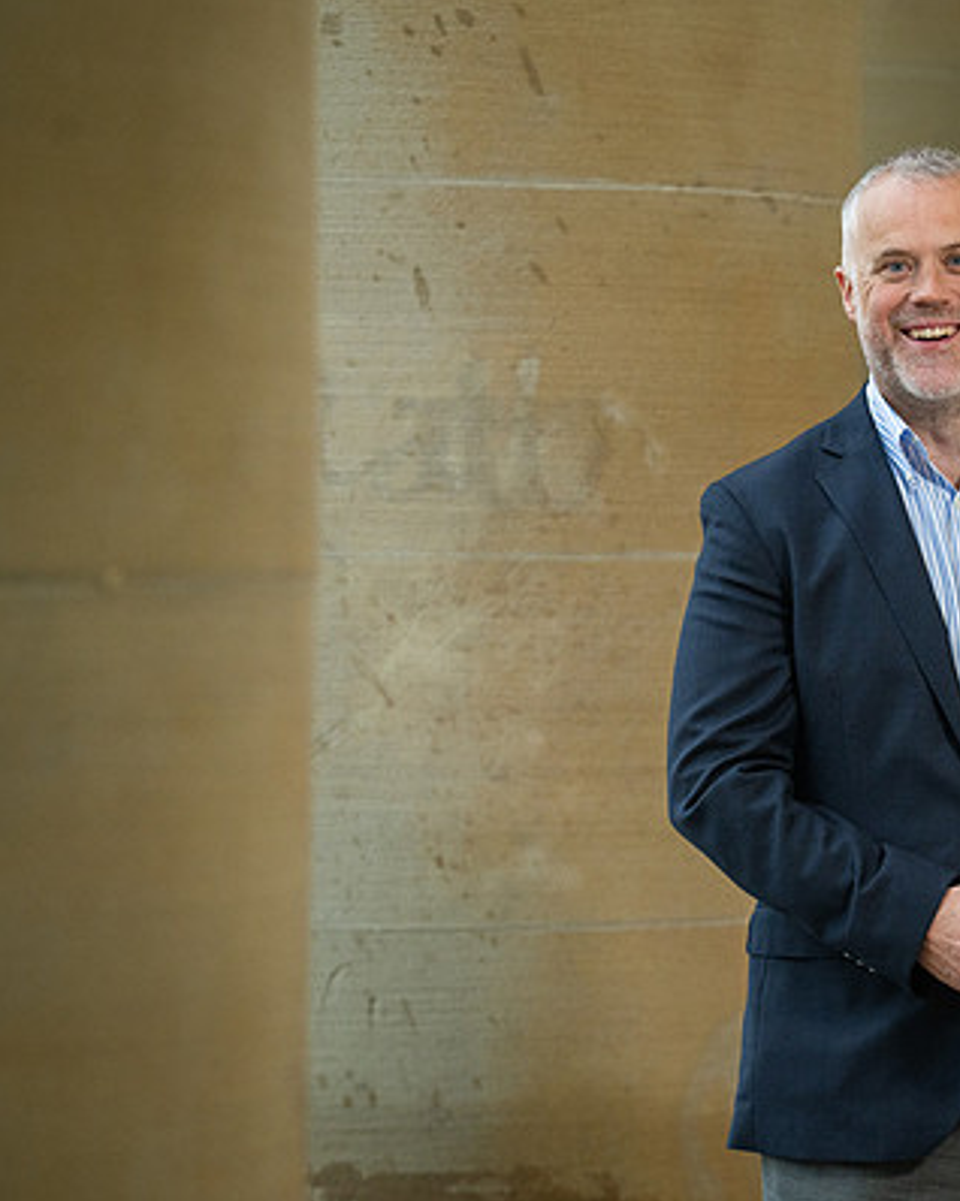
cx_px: 880
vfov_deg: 10.5
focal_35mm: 184
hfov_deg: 8.4
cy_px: 613
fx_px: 6540
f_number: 4
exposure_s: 1/400
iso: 1000
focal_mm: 122
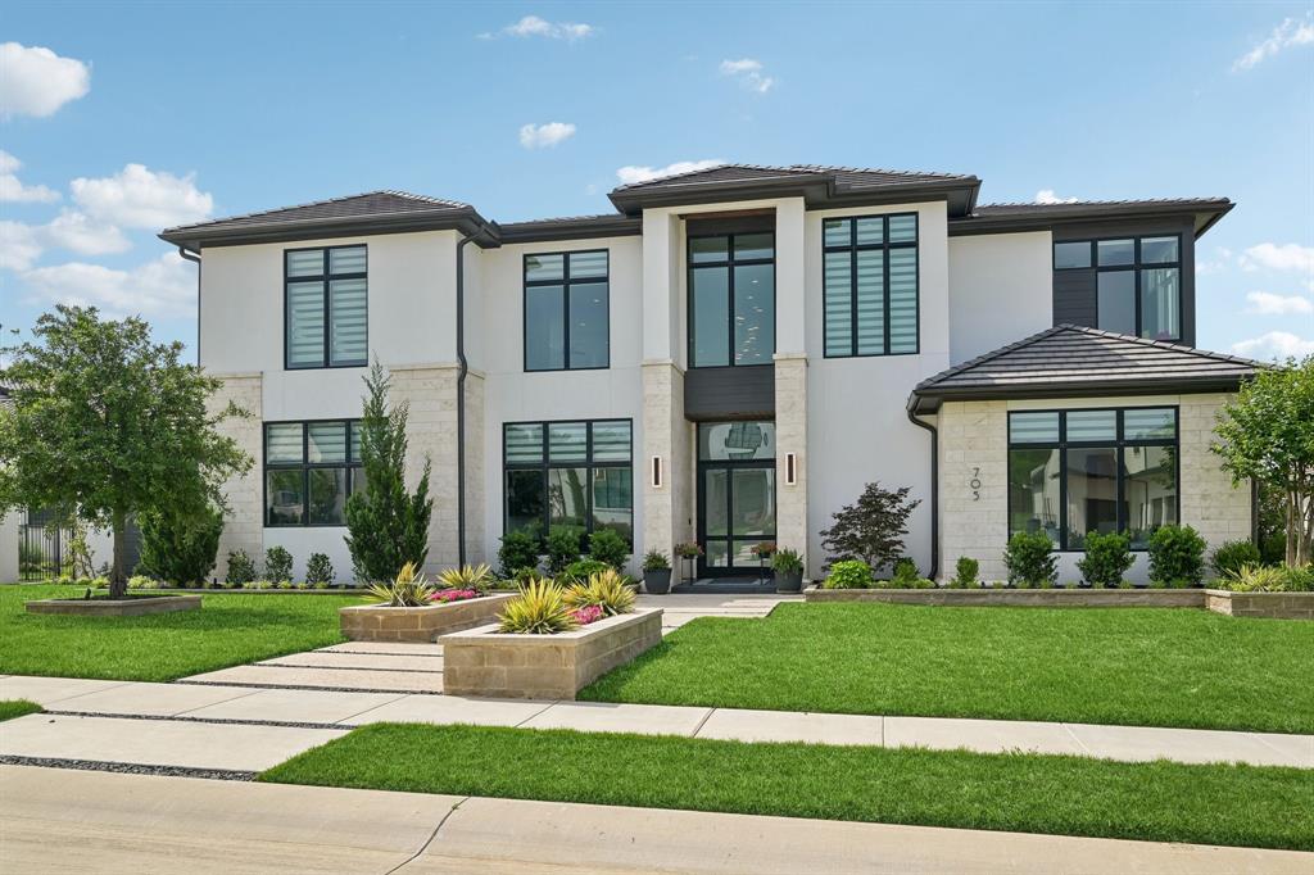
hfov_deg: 69.4
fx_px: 949
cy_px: 438
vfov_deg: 49.5
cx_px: 657
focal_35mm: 26
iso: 400
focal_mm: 26
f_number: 8
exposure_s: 1/1250
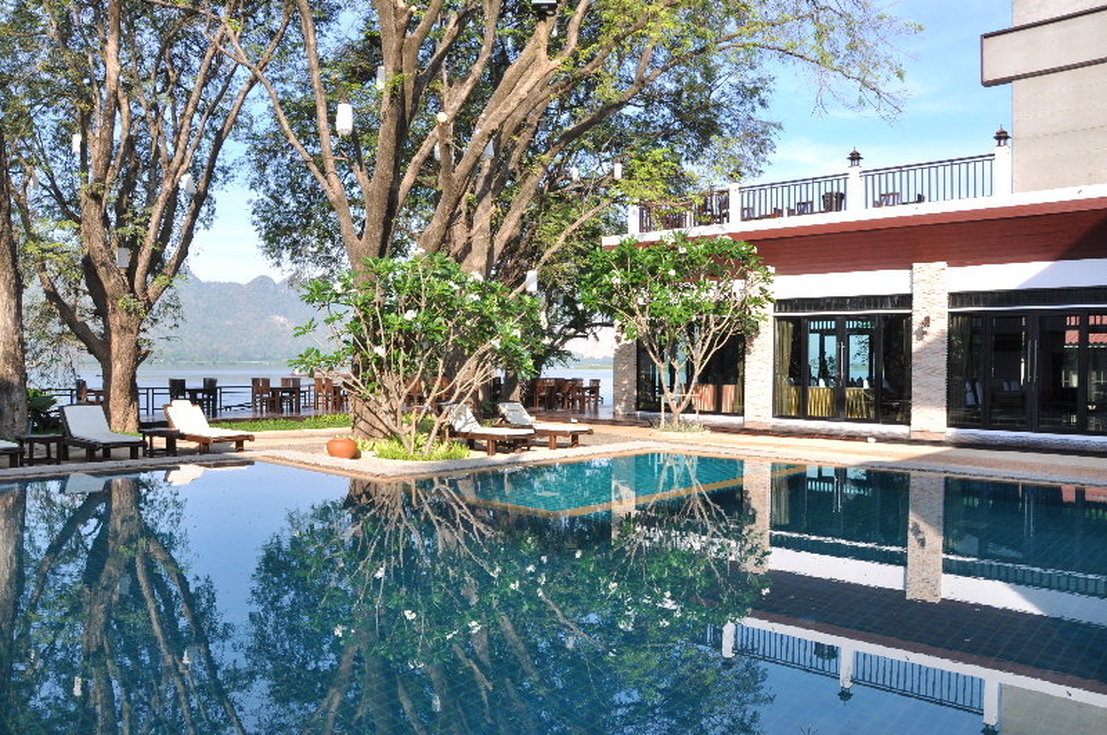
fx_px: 829
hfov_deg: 67.5
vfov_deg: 47.8
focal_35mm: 27
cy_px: 368
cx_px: 554
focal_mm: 18
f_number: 11
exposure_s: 1/60
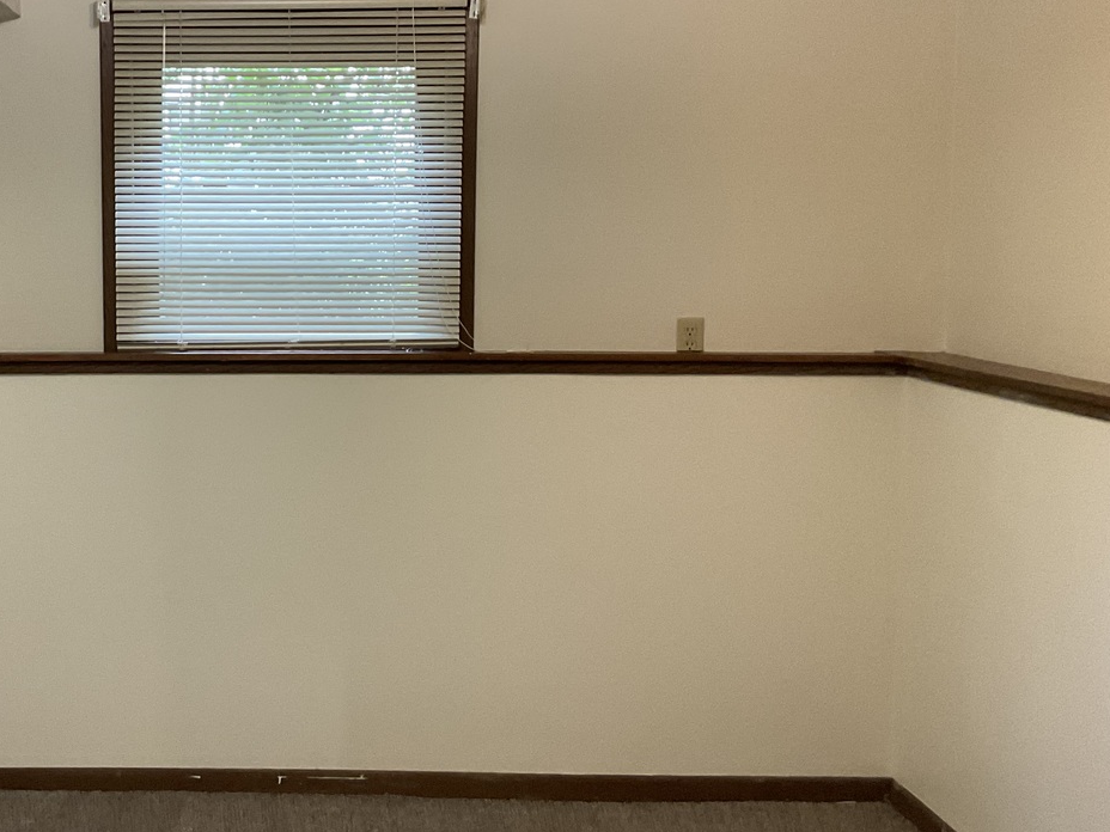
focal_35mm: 45
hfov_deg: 40.6
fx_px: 1443
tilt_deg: -4.5
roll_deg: -0.3
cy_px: 373
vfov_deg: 32.2
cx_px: 252
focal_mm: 3
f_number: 1.8
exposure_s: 1/60
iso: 250
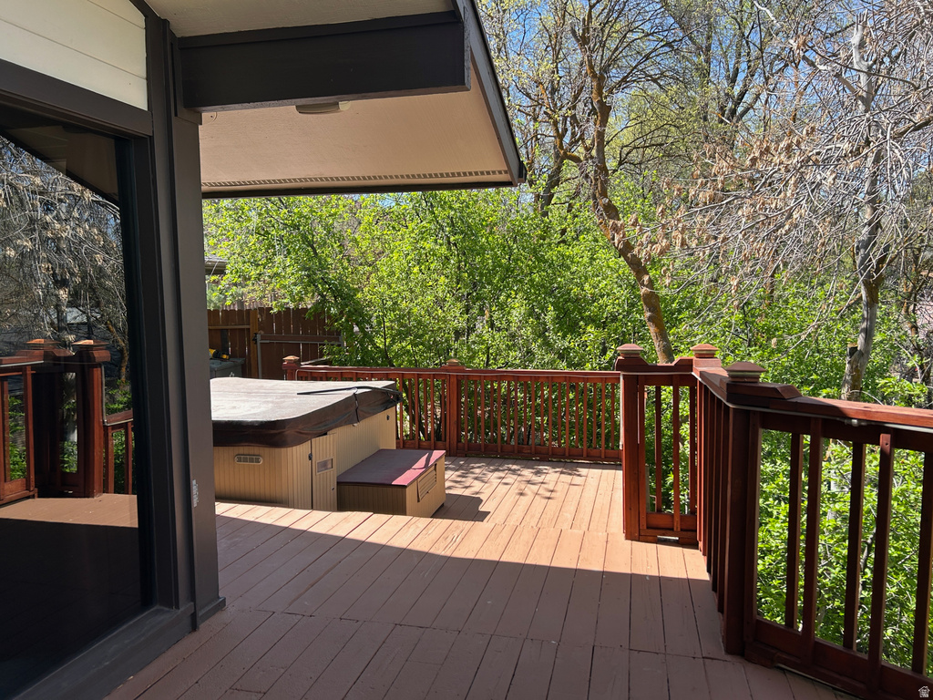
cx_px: 466
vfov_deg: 53.1
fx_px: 701
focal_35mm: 26
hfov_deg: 67.3
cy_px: 350
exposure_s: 1/1058
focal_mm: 5.7
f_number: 1.5
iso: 50
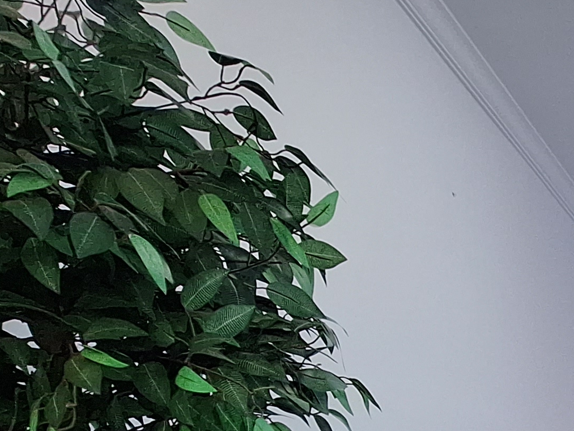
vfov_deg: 24.0
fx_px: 796
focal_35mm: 48
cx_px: 758
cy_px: 644
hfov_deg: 30.6
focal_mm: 1.74
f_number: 2.2
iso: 100
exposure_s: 1/40
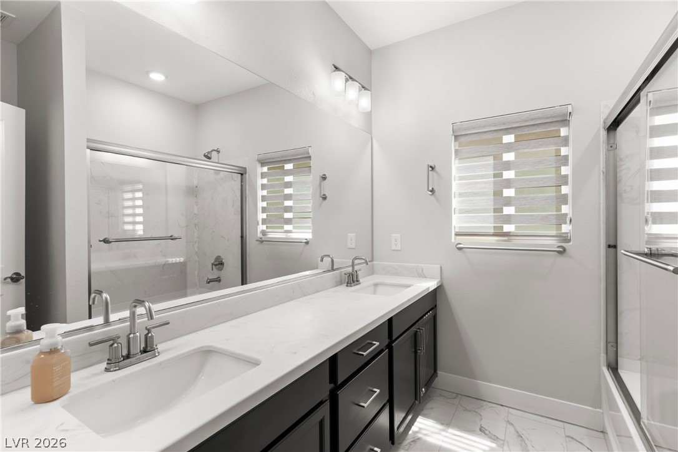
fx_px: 320
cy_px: 226
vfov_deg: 70.4
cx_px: 339
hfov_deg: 93.3
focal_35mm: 17
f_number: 8
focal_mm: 17
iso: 400
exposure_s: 1/15
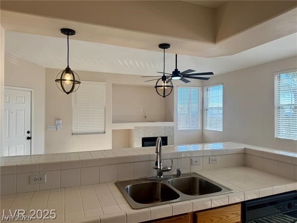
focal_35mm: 24
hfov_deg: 71.6
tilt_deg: +0.6
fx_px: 206
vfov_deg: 56.8
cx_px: 148
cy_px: 112
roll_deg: -0.3
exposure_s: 1/639
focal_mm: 6.76
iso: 80
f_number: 1.78
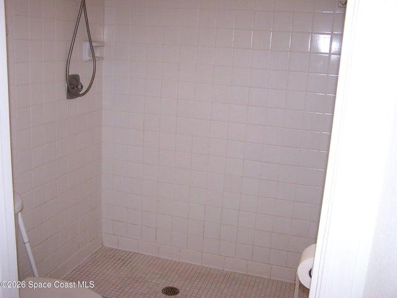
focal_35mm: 38
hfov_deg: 49.0
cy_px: 149
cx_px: 198
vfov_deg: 37.7
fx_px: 436
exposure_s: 1/60
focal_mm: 6.3
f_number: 2.8
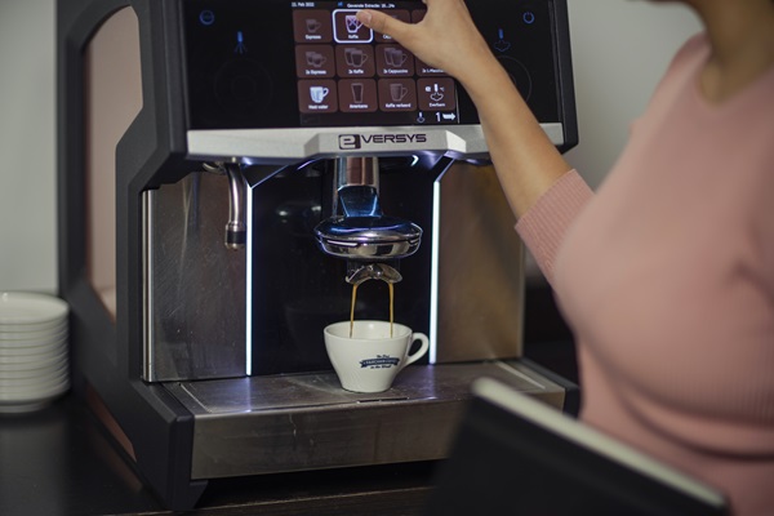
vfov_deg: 16.1
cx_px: 387
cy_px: 258
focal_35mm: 85
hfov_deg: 23.9
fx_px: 1827
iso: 200
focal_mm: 85
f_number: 1.3
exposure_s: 1/500
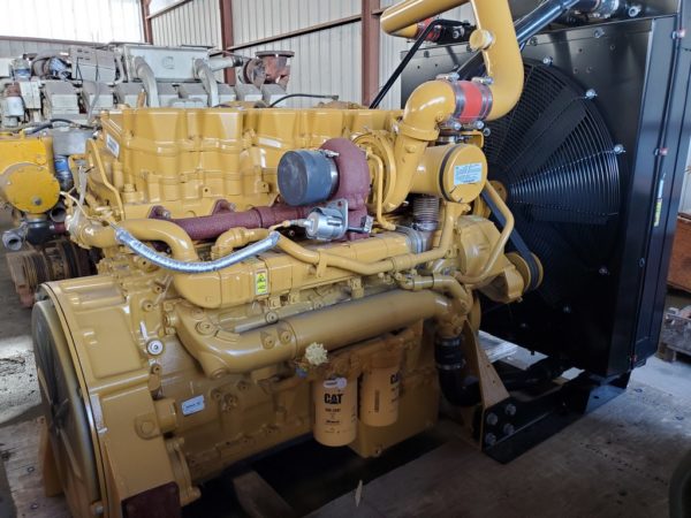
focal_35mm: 26
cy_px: 259
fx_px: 519
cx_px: 346
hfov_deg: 67.3
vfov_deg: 53.1
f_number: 1.5
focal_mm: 4.3
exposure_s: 1/78
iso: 200
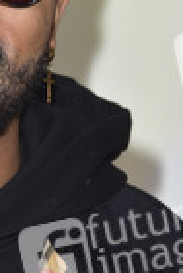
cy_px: 150
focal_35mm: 570
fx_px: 4325
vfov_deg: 3.6
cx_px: -57
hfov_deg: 2.4
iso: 400
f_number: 6.3
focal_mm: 200
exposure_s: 1/250
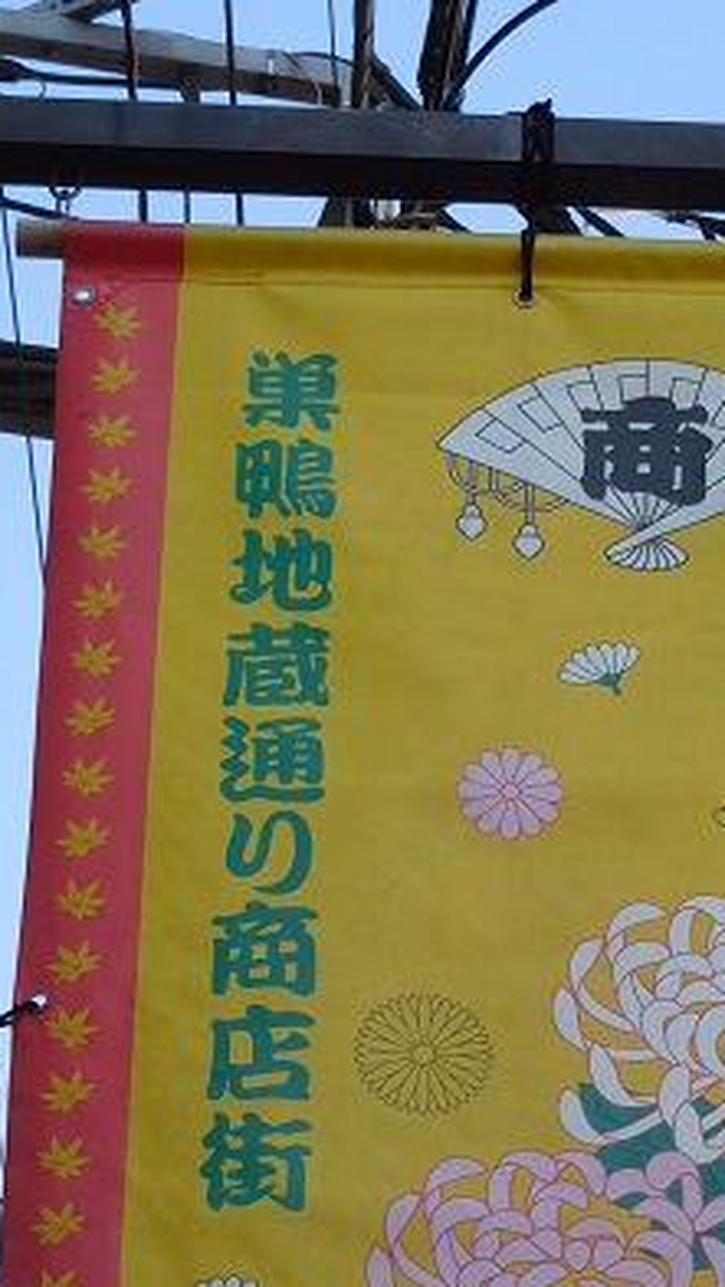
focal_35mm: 160
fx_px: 5459
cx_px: 482
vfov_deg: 13.4
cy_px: 998
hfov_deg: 7.6
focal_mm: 16.1
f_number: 4.7
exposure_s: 1/200
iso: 125
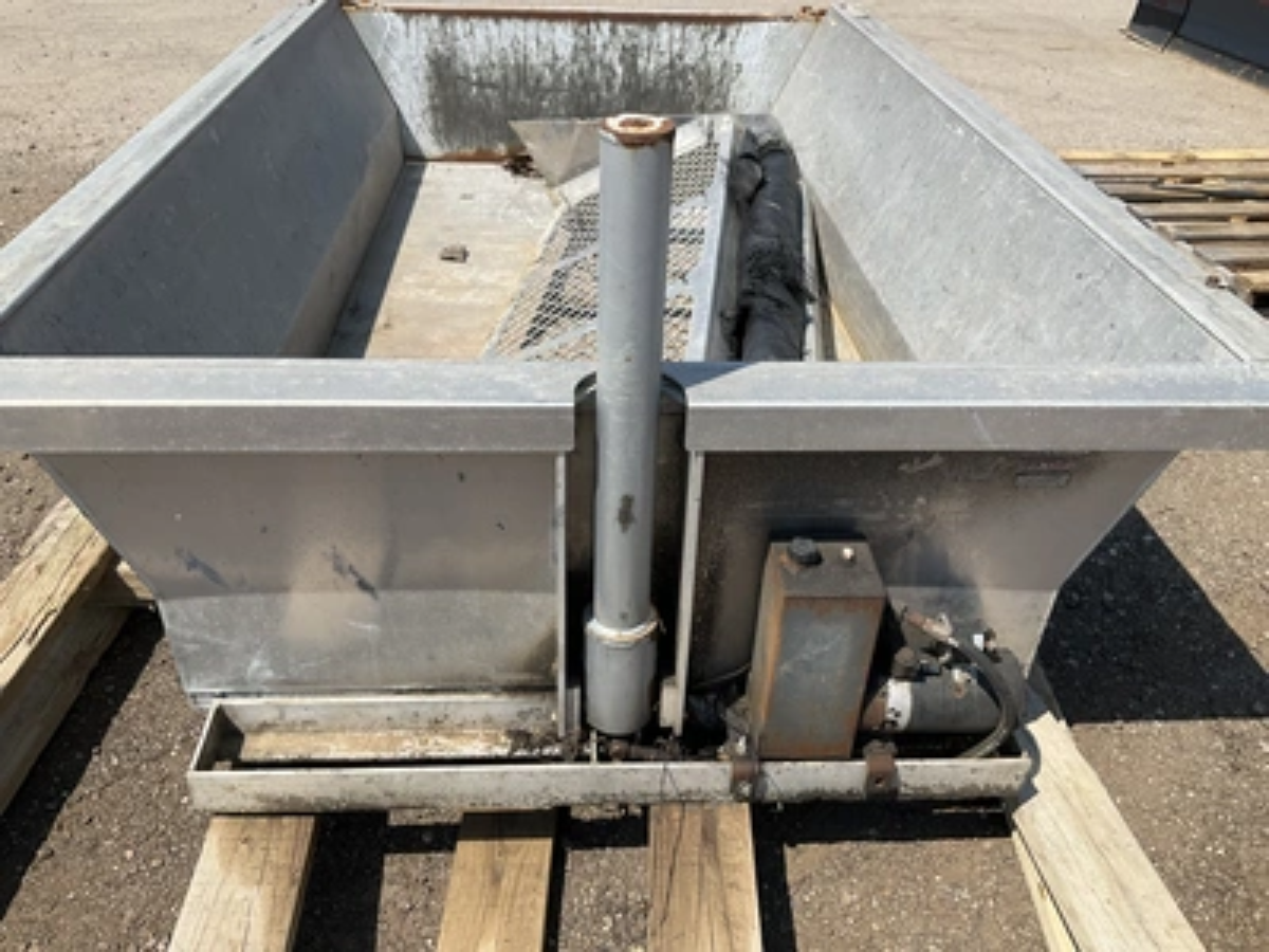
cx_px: 634
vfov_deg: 48.2
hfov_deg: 61.7
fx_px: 1063
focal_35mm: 29
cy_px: 476
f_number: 1.8
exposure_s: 1/1626
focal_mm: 3
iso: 25
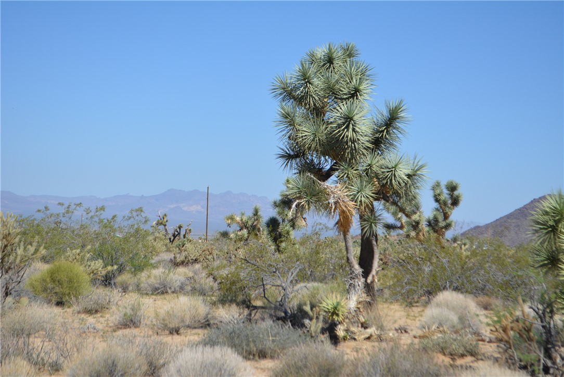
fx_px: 1293
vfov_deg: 16.6
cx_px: 282
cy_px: 188
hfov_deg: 24.6
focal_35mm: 82
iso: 400
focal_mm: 55
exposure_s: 1/1600
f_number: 7.1
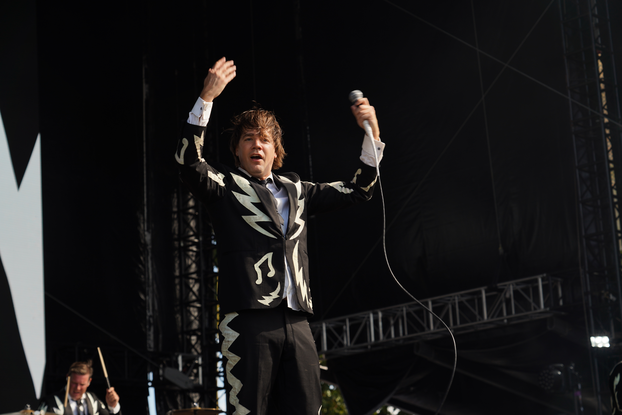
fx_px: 1486
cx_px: 311
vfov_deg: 15.9
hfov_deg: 23.6
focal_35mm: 86
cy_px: 208
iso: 100
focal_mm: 86
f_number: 6.3
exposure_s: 1/250
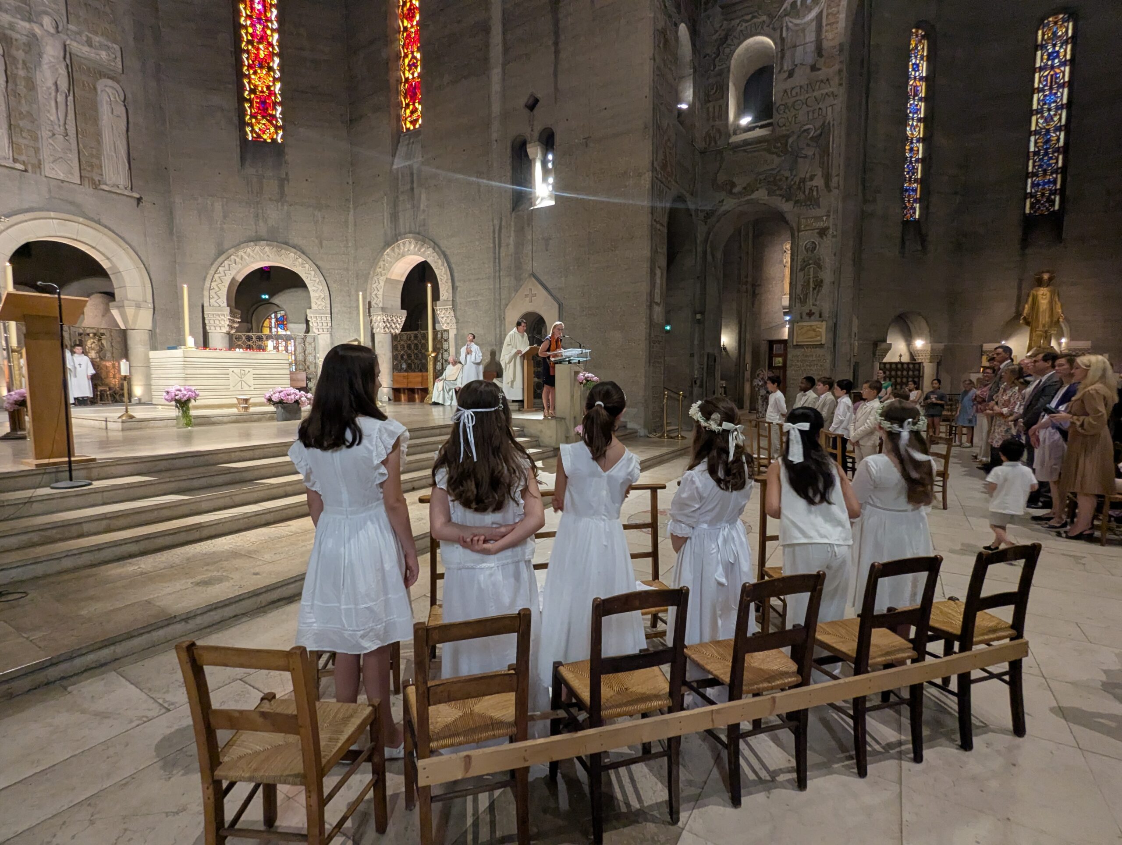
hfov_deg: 94.4
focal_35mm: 16
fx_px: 519
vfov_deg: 78.3
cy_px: 422
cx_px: 561
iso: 360
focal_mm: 2.35
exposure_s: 1/29
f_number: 2.2
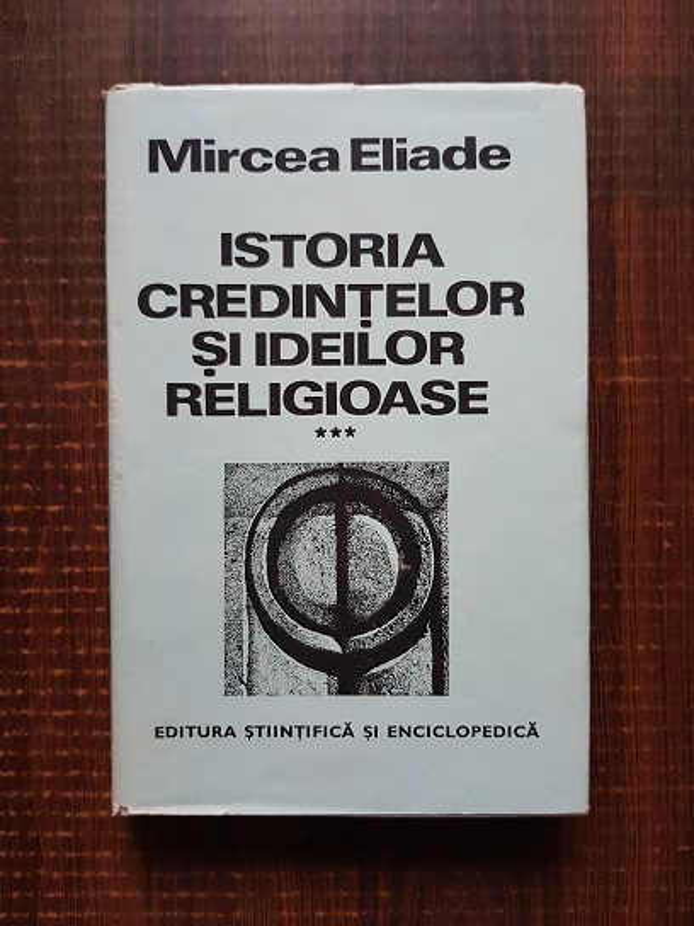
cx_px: 347
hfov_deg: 53.1
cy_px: 463
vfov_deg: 67.3
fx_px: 695
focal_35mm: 26
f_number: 1.7
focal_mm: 4.3
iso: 200
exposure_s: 1/60
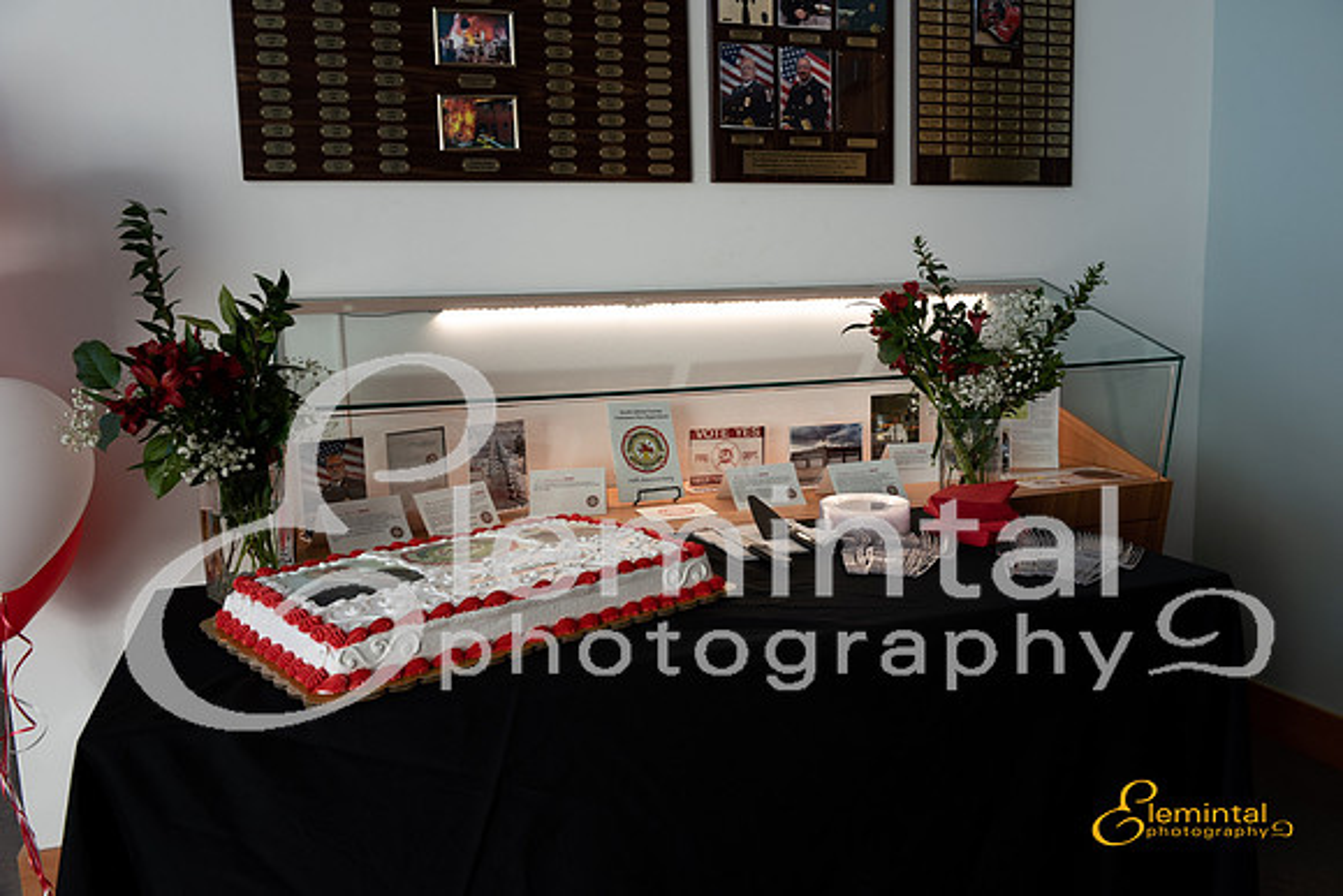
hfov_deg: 65.5
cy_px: 448
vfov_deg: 46.4
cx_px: 672
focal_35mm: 28
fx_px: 1045
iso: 320
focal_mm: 28
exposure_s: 1/40
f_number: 6.3
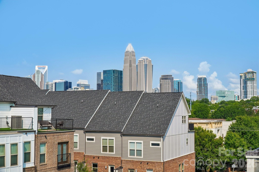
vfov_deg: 28.9
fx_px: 334
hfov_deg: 42.3
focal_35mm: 46
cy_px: 86
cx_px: 130
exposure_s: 1/500
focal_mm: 31
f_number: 8
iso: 100
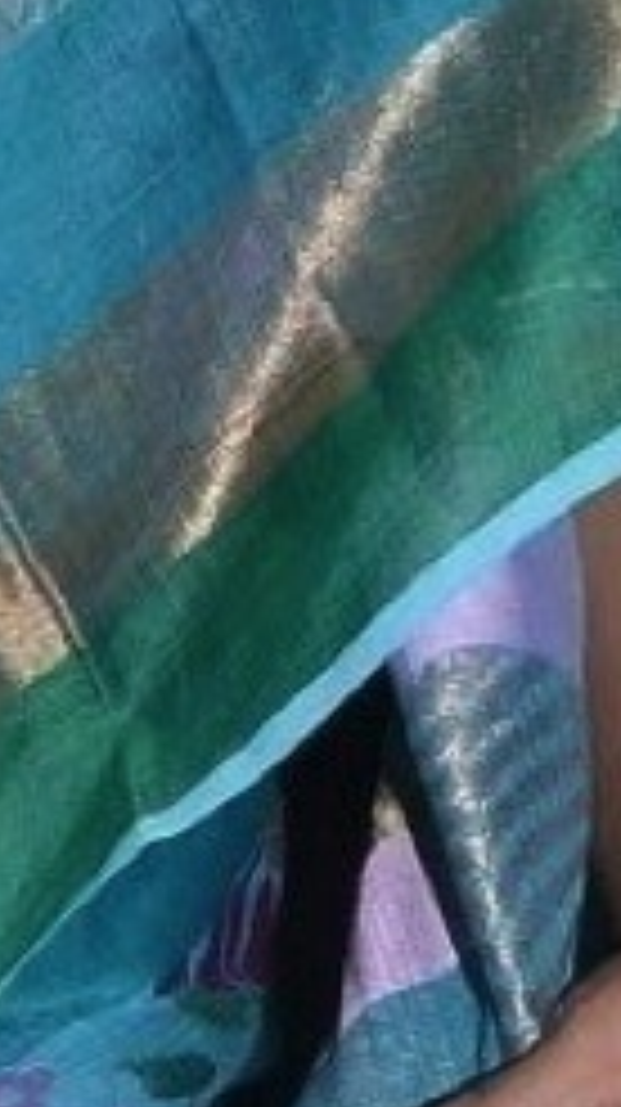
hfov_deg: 4.2
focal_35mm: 289
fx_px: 8473
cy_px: 970
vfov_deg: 7.5
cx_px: 450
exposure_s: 1/125
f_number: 10
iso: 500
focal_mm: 25
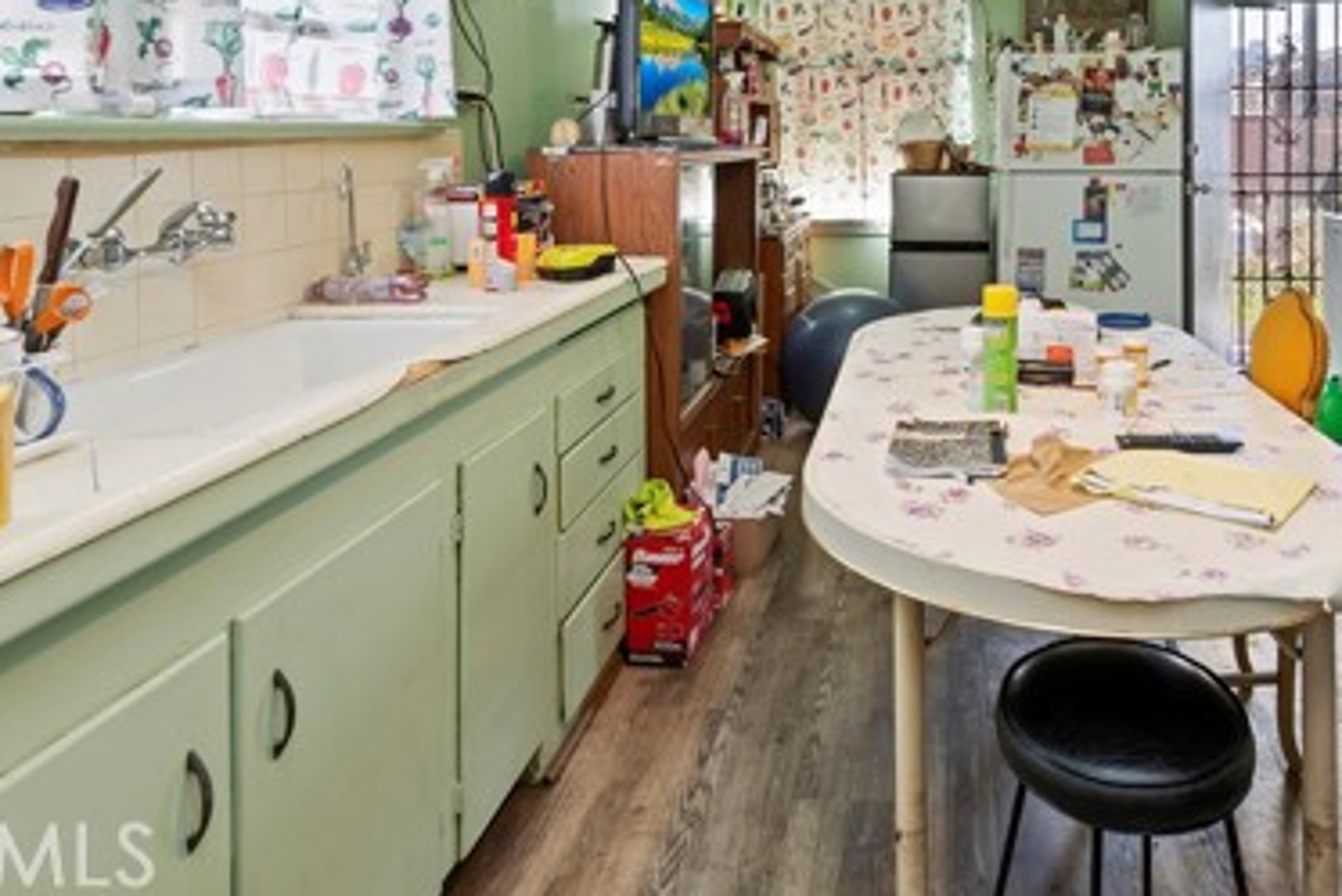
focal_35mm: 24
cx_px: 907
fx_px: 895
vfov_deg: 49.1
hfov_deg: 71.3
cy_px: 140
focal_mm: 14
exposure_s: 1/4
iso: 500
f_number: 10
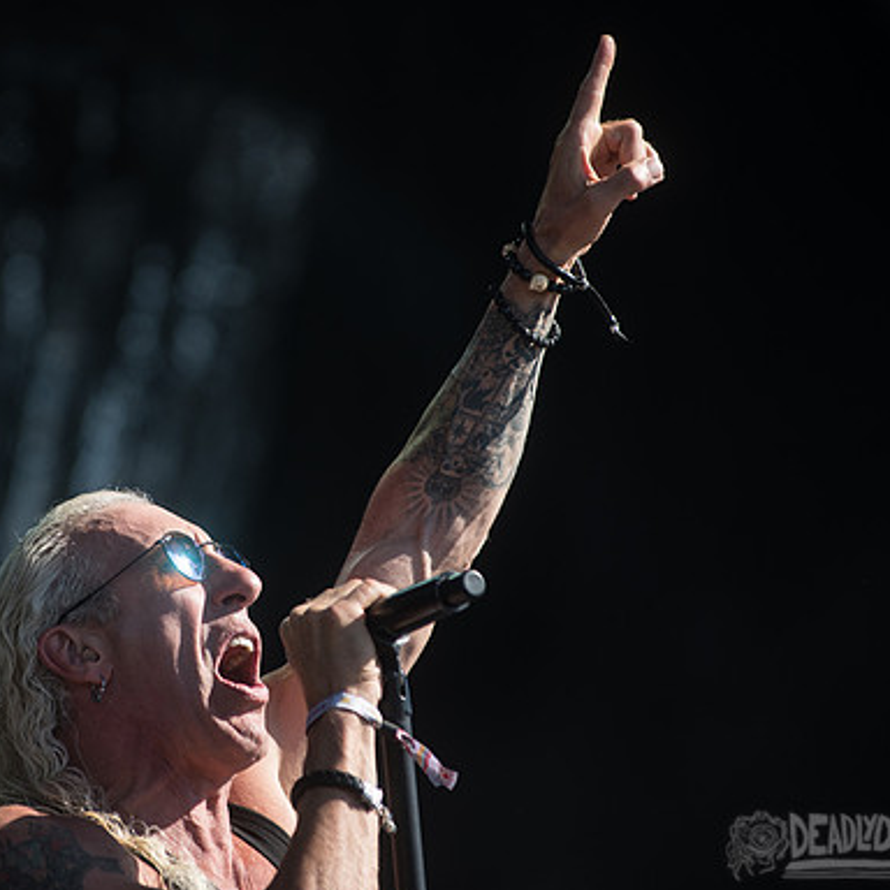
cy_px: 416
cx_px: 284
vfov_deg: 6.4
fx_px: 7970
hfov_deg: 6.4
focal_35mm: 274
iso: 250
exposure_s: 1/2000
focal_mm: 200
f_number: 4
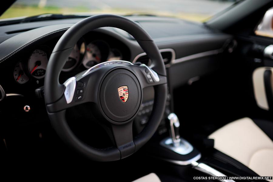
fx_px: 265
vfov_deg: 37.8
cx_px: 136
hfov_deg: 54.5
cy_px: 91
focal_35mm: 35
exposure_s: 1/500
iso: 100
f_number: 1.4
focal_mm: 35
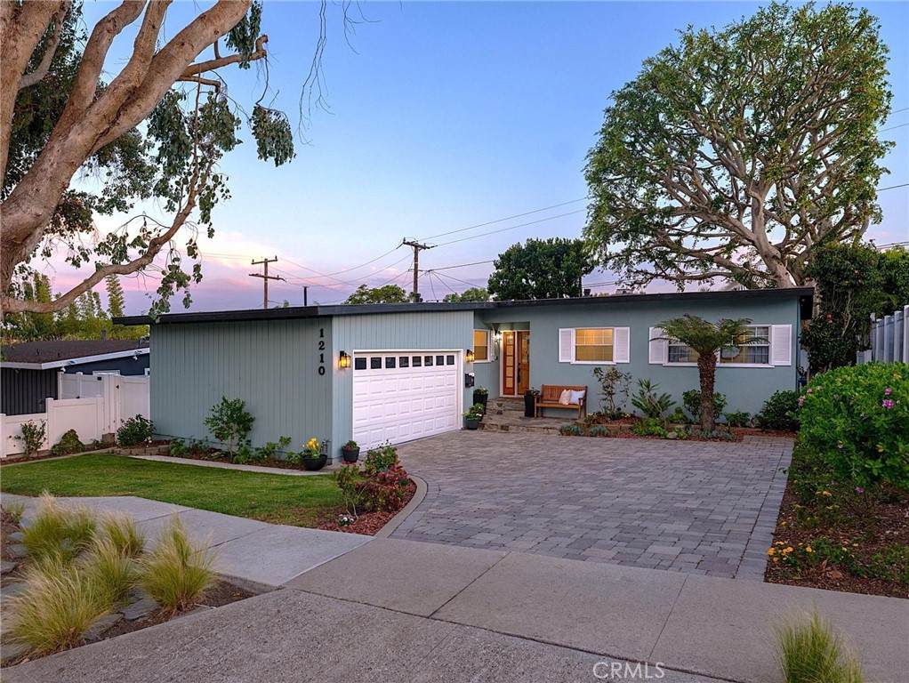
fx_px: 499
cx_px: 454
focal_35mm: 19
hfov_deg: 84.6
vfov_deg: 68.7
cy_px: 342
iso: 640
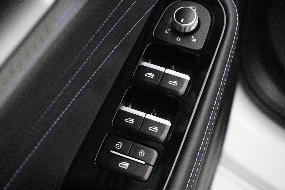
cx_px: 142
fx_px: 594
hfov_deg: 27.0
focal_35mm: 75
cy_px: 95
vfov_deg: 18.2
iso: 6400
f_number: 6.3
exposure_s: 1/125
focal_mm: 50
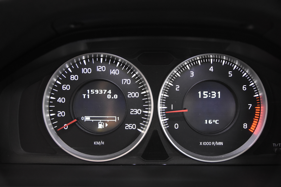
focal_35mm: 42
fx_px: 328
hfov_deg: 46.4
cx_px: 140
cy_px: 94
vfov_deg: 31.9
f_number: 3.2
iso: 3600
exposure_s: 1/50
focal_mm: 28
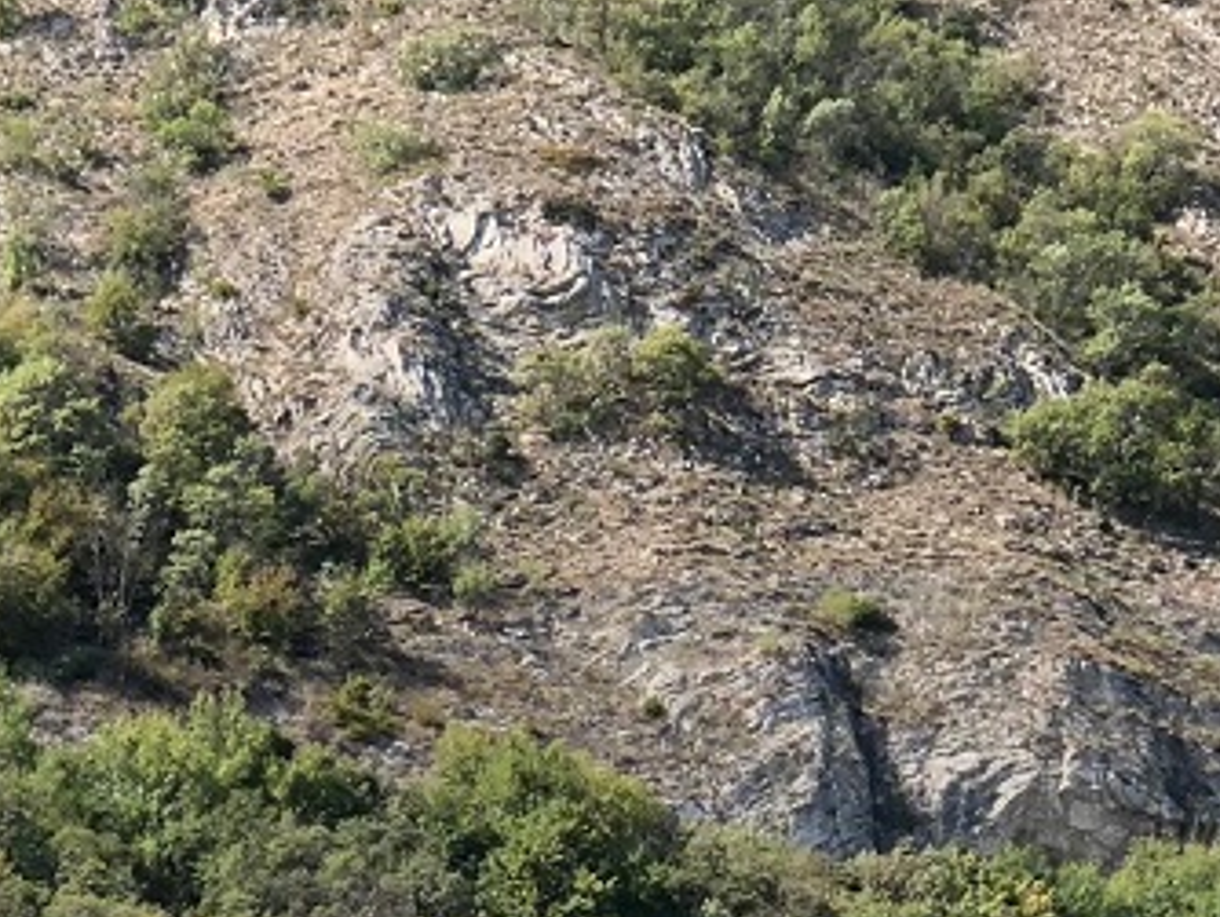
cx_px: 131
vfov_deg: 7.4
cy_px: 1147
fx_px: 7019
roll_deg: +2.7
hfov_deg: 9.9
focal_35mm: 199
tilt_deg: +7.3
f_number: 2.4
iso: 16
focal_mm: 6
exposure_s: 1/417
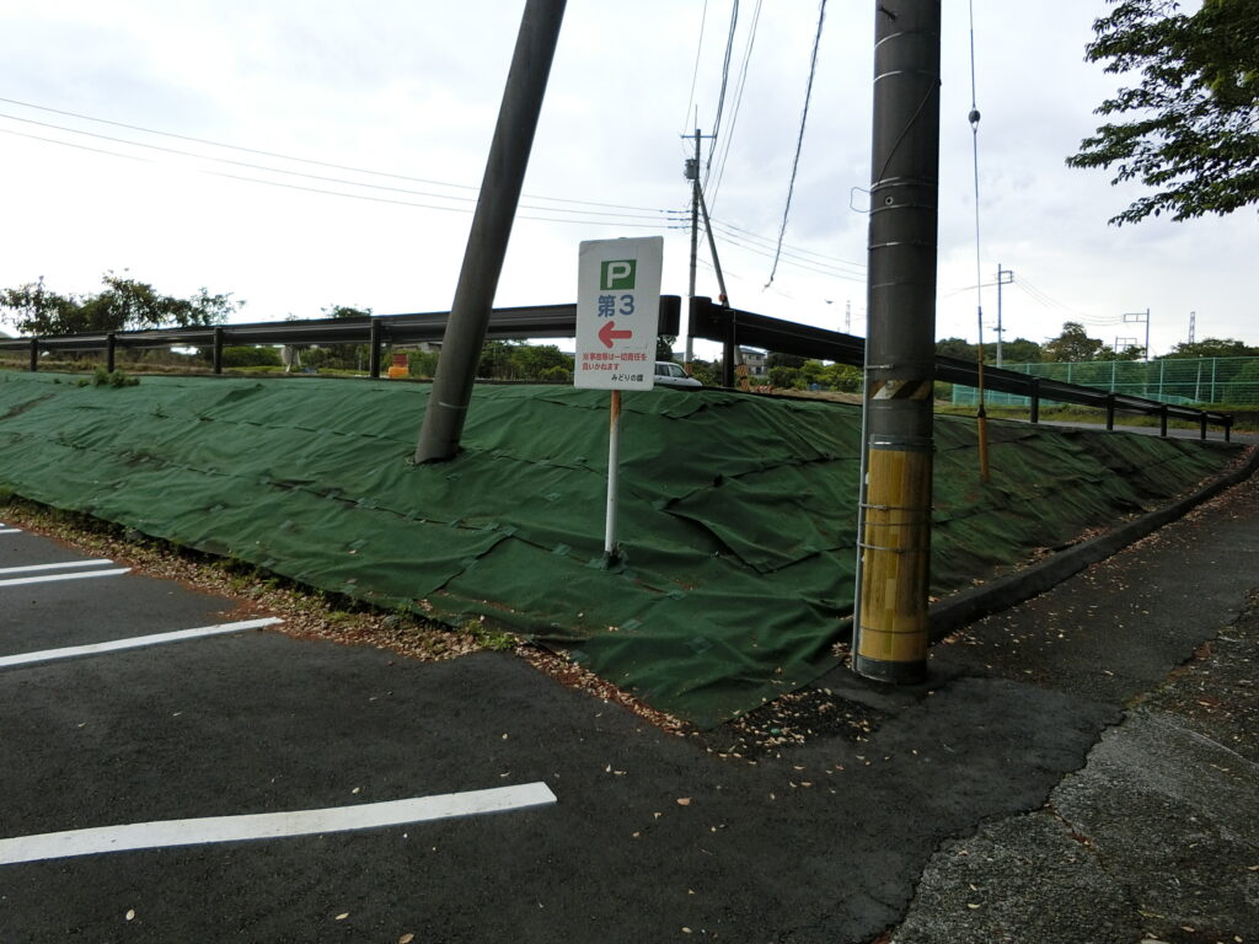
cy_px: 472
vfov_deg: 54.9
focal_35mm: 25
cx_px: 630
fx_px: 909
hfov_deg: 69.4
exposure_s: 1/125
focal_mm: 4.5
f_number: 3.5
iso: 80
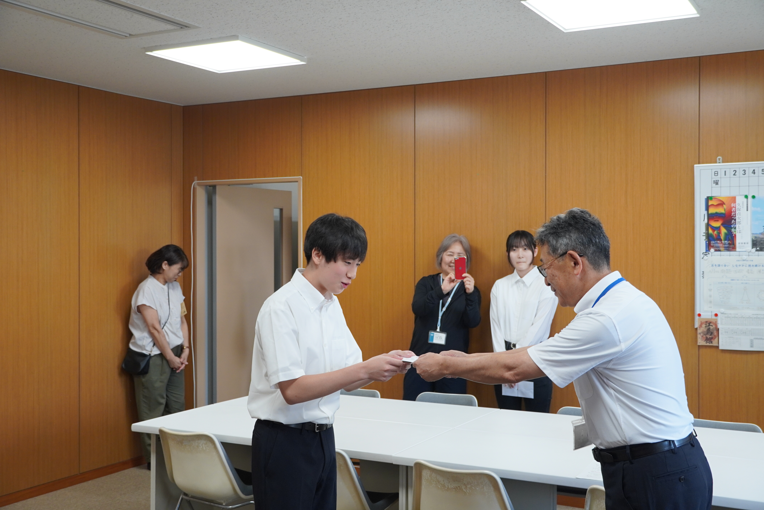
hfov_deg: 44.9
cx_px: 382
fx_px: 924
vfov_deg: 30.9
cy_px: 255
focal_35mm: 44
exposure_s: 1/160
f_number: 4.5
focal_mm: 29
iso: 640
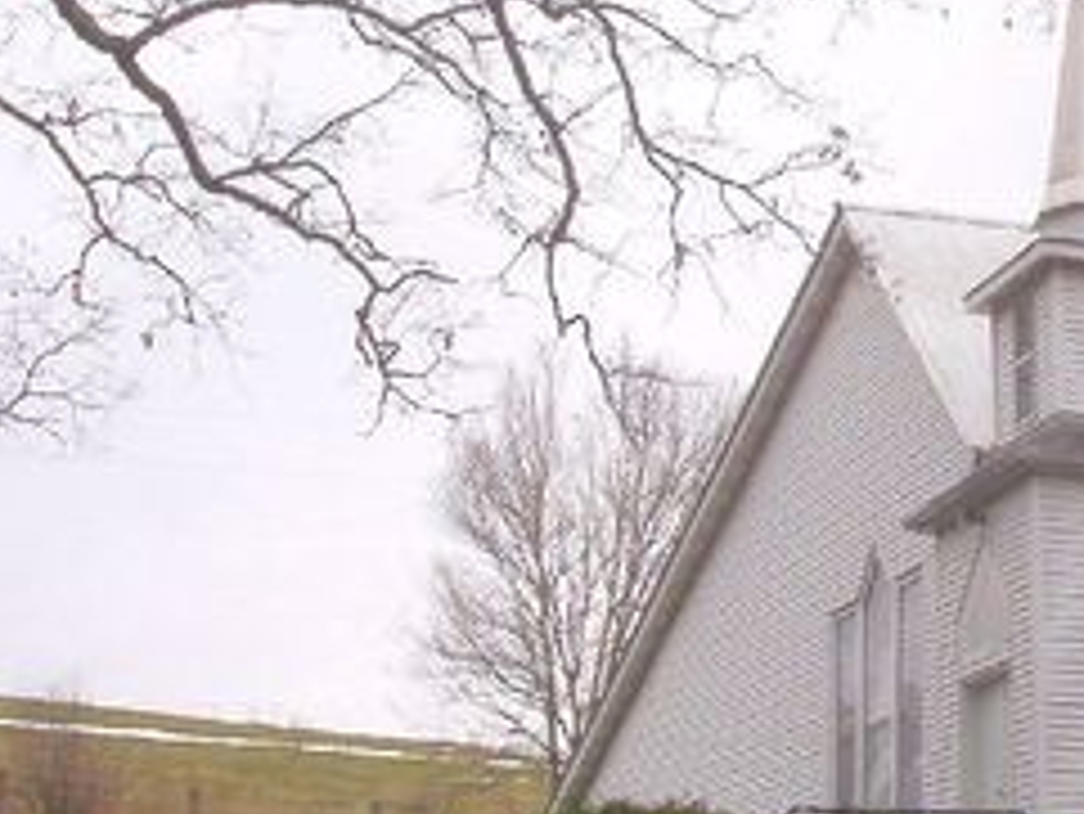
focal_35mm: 86
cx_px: 976
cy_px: 331
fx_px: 2694
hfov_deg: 22.2
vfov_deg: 17.2
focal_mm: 6
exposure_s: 1/413
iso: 100
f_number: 4.5
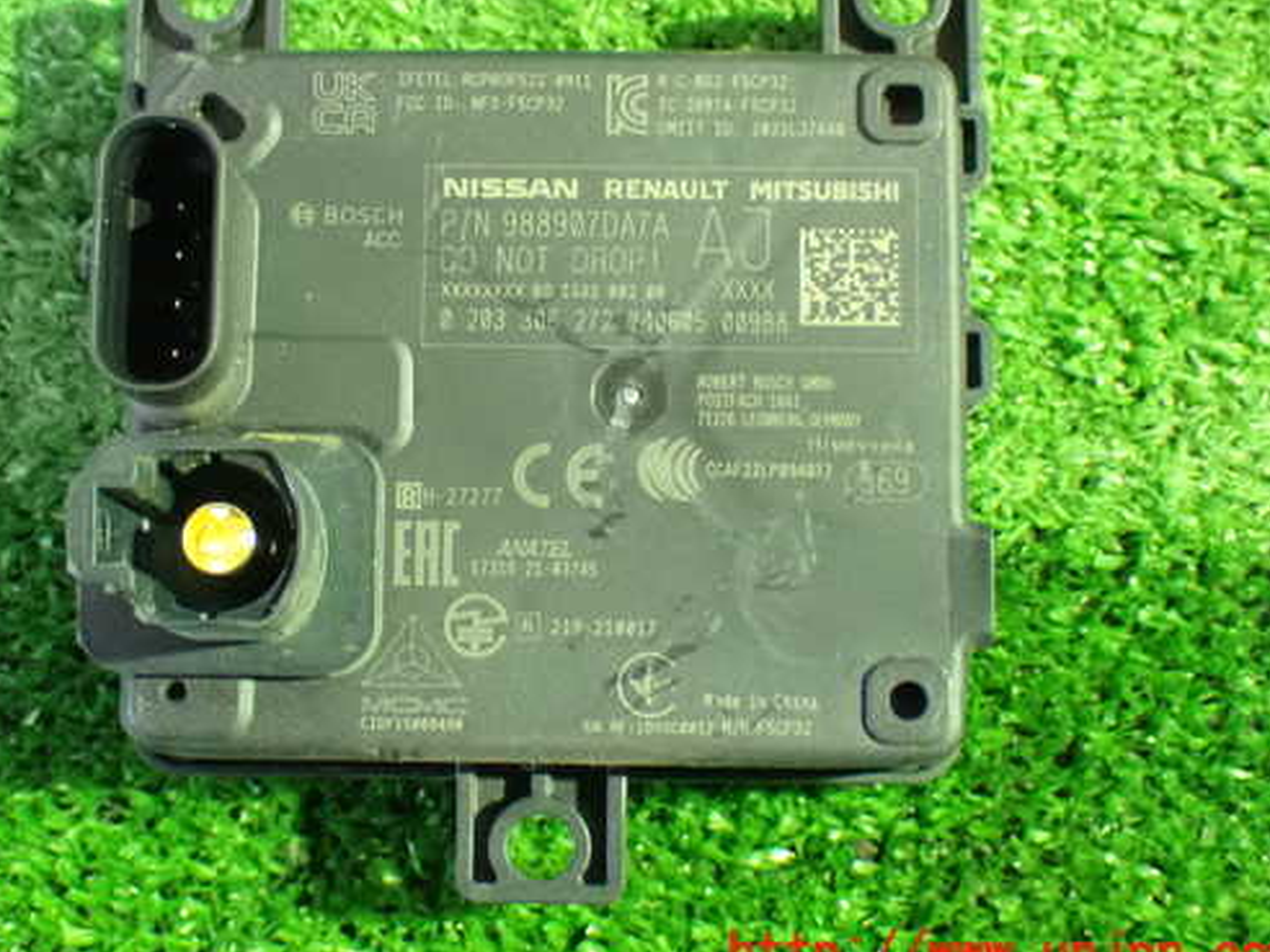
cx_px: 537
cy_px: 408
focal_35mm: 61
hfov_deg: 31.6
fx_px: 2238
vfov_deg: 24.0
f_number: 3.2
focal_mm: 9.01
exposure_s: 1/15
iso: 1600
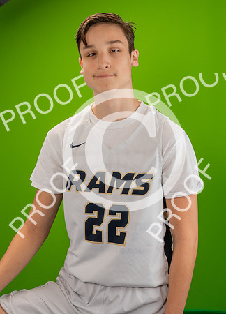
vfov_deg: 30.0
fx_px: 586
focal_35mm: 66
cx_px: 128
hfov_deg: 21.8
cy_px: 147
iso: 800
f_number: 20
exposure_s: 1/60
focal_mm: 42
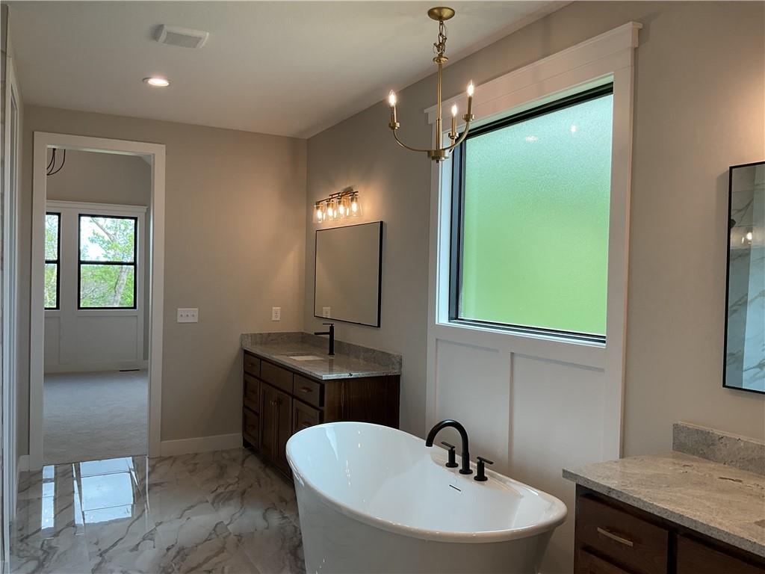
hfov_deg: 61.7
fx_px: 641
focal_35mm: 29
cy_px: 287
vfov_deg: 48.2
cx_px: 382
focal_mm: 3
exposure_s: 1/120
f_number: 1.8
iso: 20
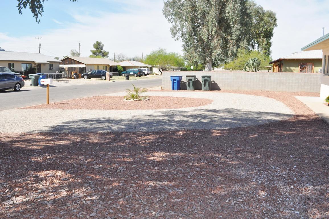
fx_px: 301
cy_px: 110
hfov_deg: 57.3
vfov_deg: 39.9
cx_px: 164
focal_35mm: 33
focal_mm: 22
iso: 200
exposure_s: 1/200
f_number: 13
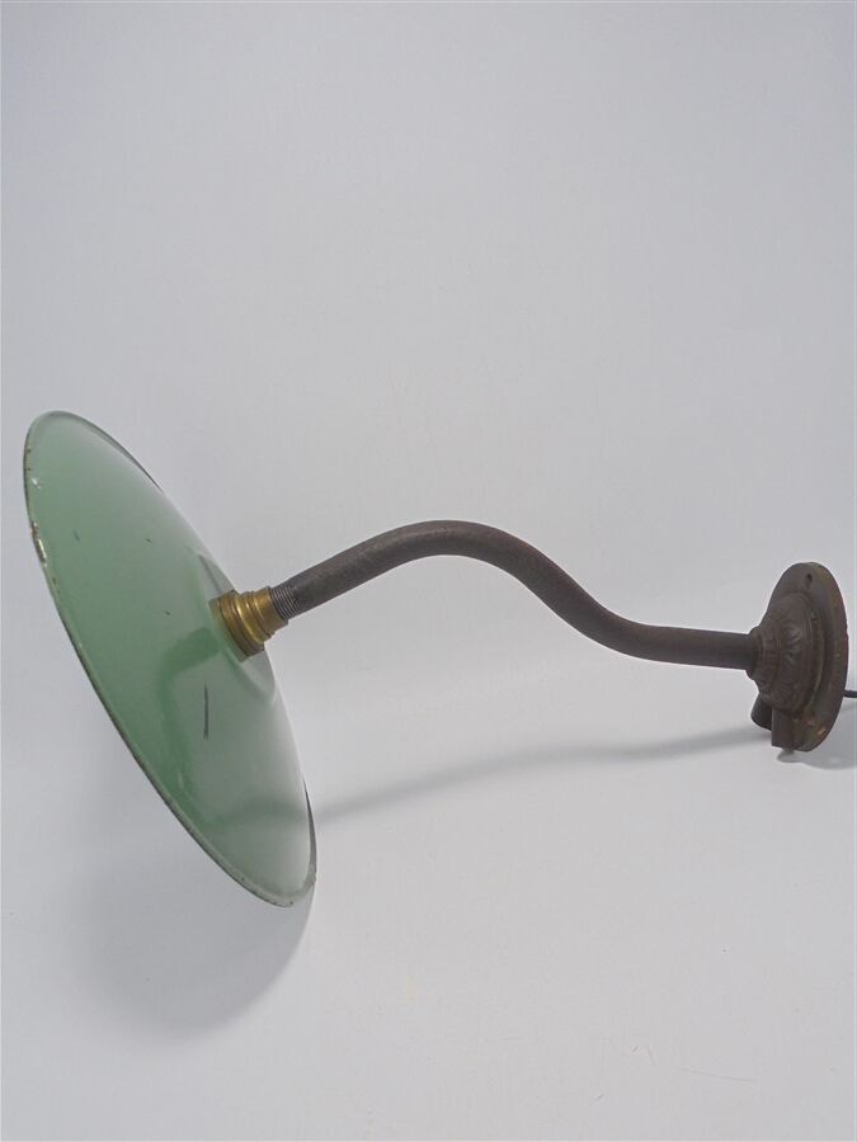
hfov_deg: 41.8
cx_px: 428
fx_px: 1122
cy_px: 571
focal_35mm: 34
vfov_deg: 54.0
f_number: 4
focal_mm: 6.1
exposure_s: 1/60
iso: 100
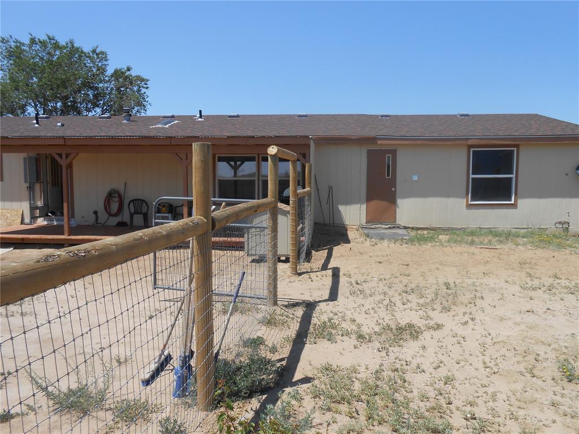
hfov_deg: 67.3
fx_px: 435
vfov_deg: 53.0
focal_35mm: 26
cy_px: 217
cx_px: 290
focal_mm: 4.6
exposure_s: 1/1000
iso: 80
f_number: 3.5
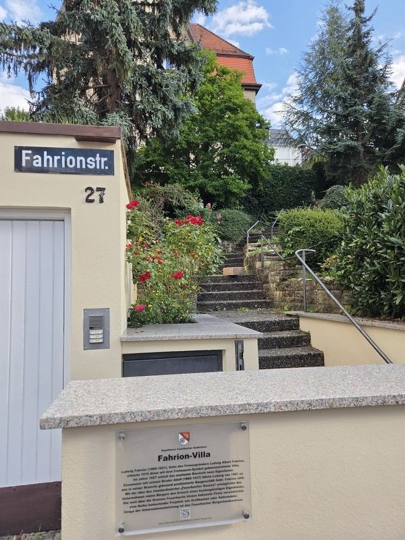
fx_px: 359
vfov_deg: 73.9
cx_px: 202
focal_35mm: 23
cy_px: 270
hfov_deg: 58.9
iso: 80
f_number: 1.8
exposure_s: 1/1114
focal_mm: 5.4
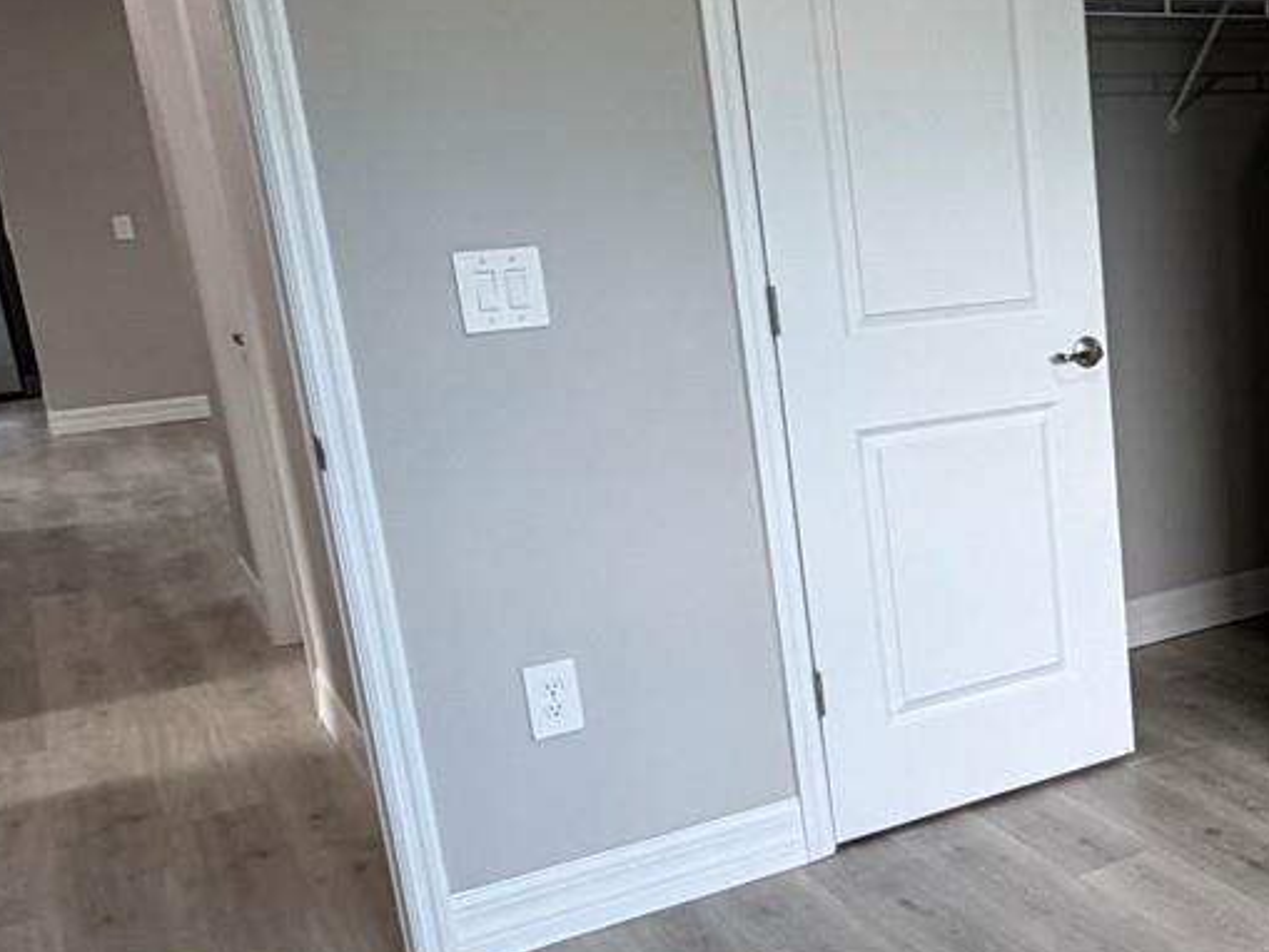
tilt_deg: -13.0
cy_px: 528
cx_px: 1324
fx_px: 1613
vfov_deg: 32.9
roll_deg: +2.4
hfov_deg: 37.4
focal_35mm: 44
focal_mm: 2.22
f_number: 2.2
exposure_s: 1/120
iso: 160
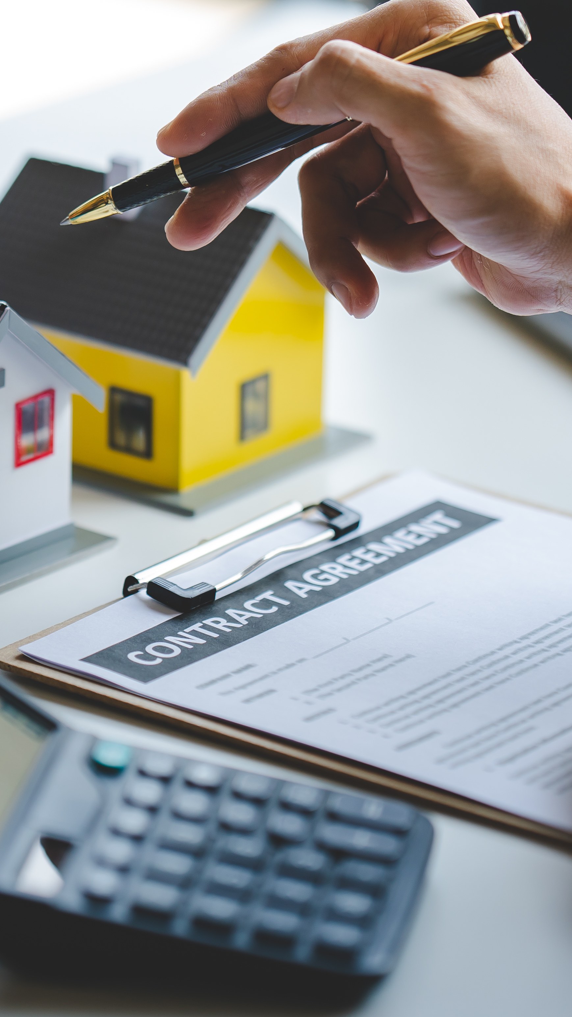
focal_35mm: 202
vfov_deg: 10.7
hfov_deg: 6.0
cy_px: 353
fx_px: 5446
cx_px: -11
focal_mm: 85
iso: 160
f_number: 1.8
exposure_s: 1/400
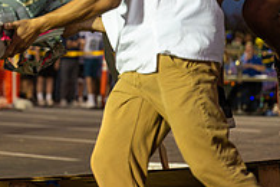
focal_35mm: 214
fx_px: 1664
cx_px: -29
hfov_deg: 9.5
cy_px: -34
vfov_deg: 6.4
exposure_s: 1/640
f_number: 2.8
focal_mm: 72
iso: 4000
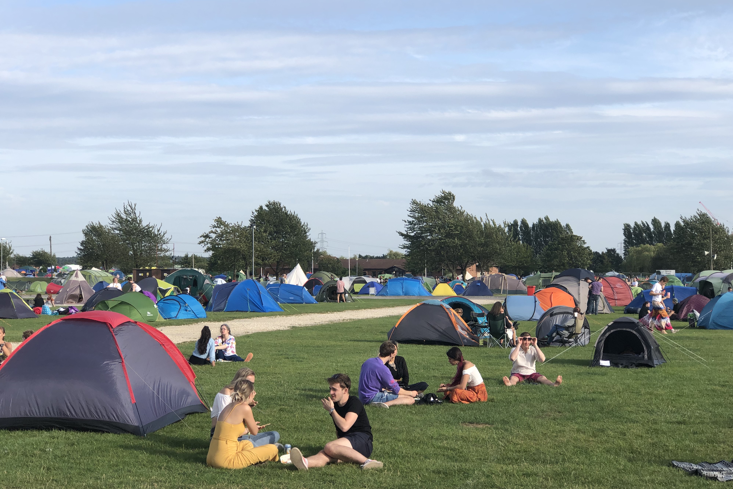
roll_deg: -0.5
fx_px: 1222
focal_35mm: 60
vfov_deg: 22.6
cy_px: 257
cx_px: 371
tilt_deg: -0.4
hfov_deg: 33.4
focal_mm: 6.6
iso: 20
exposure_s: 1/631
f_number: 2.8
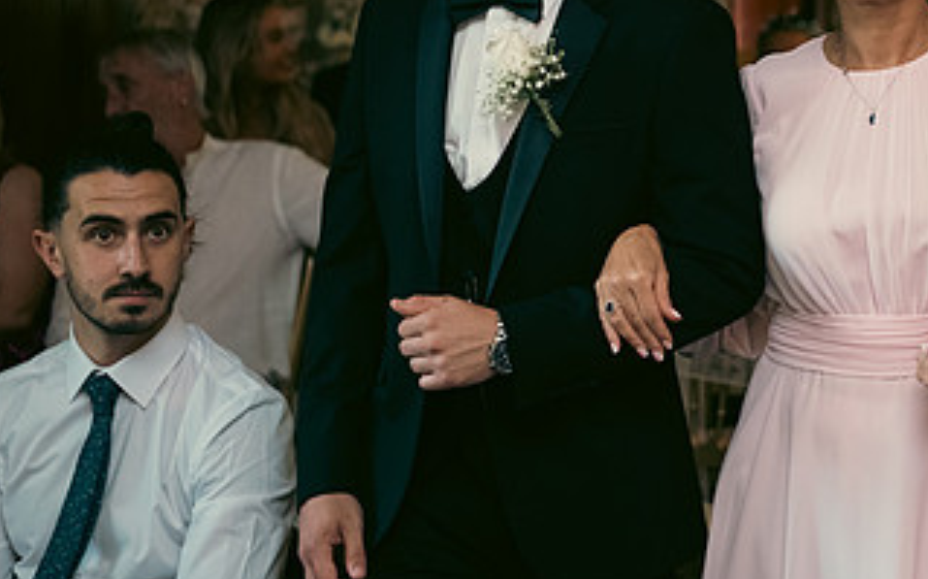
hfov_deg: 18.0
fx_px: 2907
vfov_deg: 11.3
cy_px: 89
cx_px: 759
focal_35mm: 115
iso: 1250
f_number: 3.5
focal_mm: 62
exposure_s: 1/160
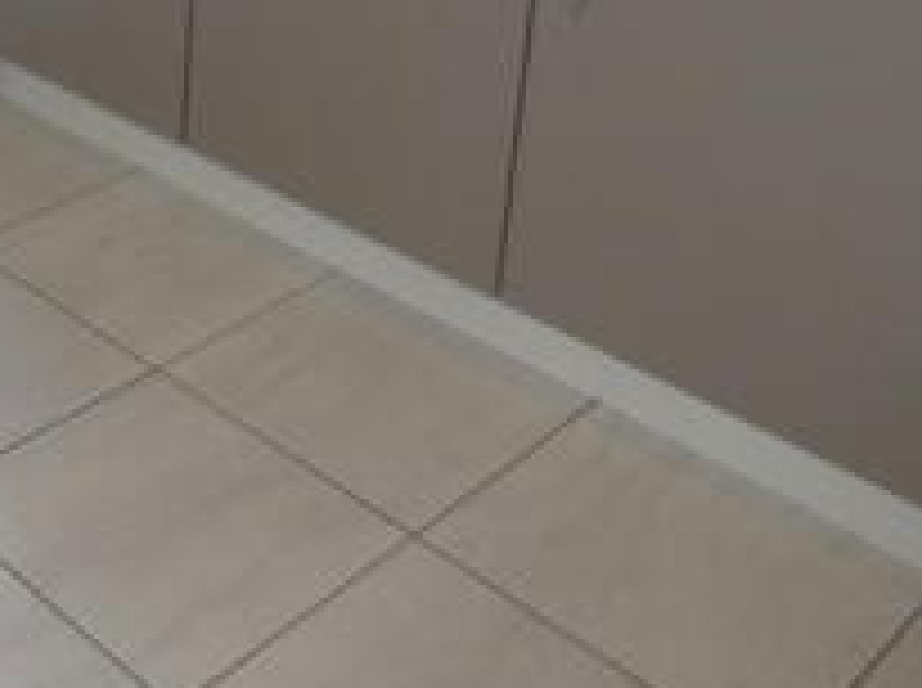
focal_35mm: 57
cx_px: -101
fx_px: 1516
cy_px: -142
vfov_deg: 23.4
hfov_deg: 30.2
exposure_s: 1/60
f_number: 2.8
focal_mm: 3.6
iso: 100
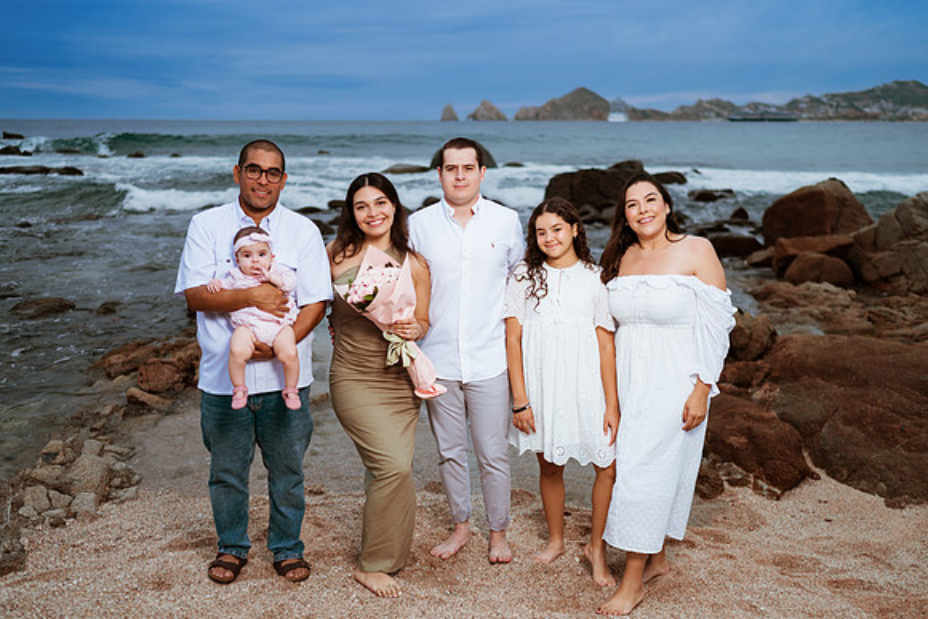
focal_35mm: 35
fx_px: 902
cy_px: 310
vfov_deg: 37.9
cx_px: 464
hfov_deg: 54.4
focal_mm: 35
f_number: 1.8
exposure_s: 1/640
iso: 100
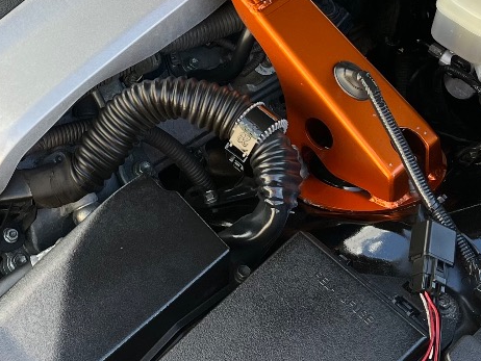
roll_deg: -4.0
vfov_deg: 17.9
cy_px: 25
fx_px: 1126
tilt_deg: -40.6
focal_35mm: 81
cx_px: 110
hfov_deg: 23.8
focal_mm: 5.1
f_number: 1.6
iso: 40
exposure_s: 1/182
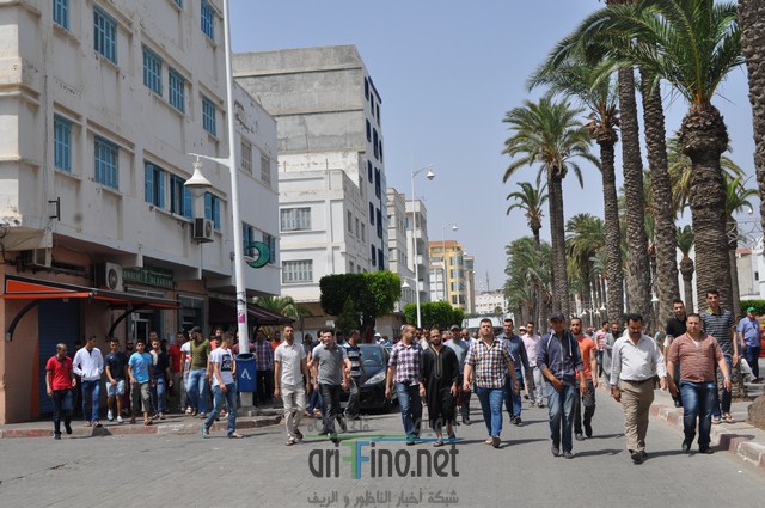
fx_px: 987
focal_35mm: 46
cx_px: 382
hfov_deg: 42.4
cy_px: 254
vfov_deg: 28.9
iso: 200
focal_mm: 31
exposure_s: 1/400
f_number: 10
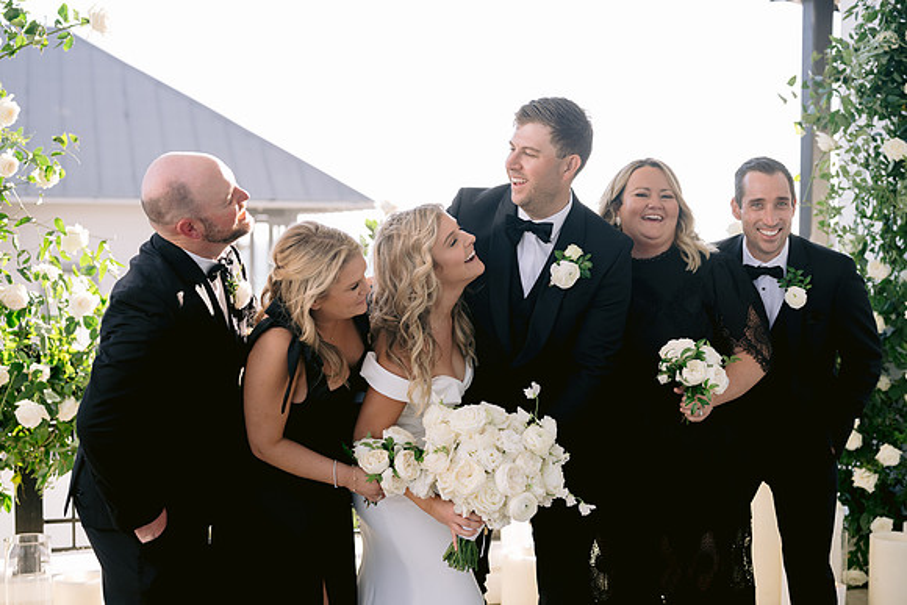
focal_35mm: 50
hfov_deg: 39.6
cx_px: 454
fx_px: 1260
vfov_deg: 27.0
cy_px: 302
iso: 200
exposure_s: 1/500
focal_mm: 50
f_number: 2.8
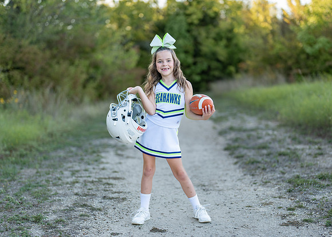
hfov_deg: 30.4
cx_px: 169
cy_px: 139
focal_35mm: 65
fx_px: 610
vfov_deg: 21.9
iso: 100
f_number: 1.2
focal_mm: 50
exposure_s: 1/640
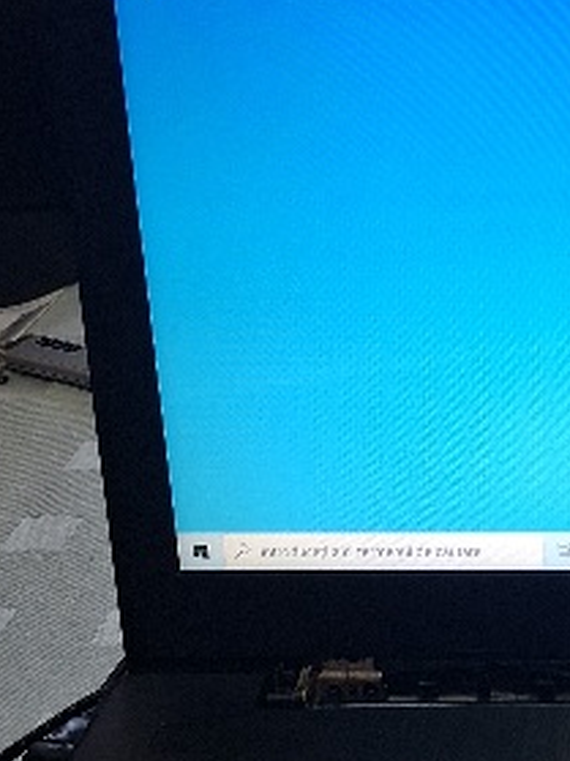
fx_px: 1450
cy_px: 704
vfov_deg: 28.1
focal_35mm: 66
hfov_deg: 20.0
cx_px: 783
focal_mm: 5.54
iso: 200
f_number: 1.8
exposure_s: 1/100
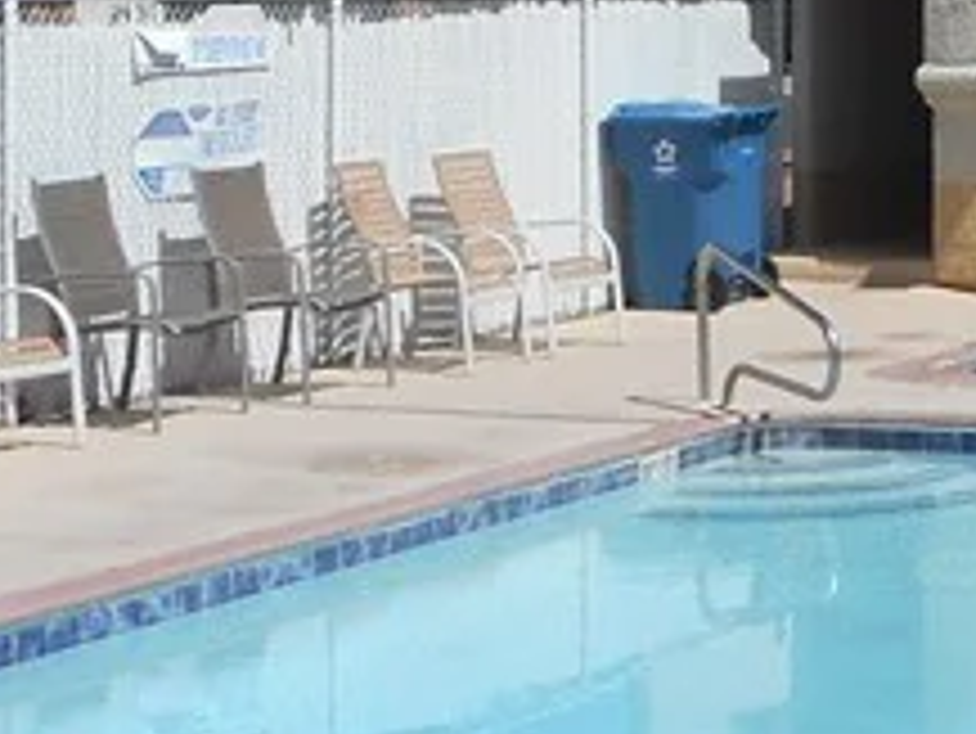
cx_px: 1376
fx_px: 3329
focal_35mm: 118
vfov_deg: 12.5
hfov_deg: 15.6
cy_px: 95
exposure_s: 1/1250
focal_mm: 4.5
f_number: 3.7
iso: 80
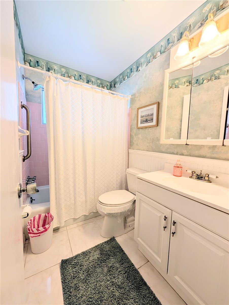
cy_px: 152
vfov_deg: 110.5
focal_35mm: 12
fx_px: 106
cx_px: 114
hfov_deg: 94.6
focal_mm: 2.02
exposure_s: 1/120
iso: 60
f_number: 1.7
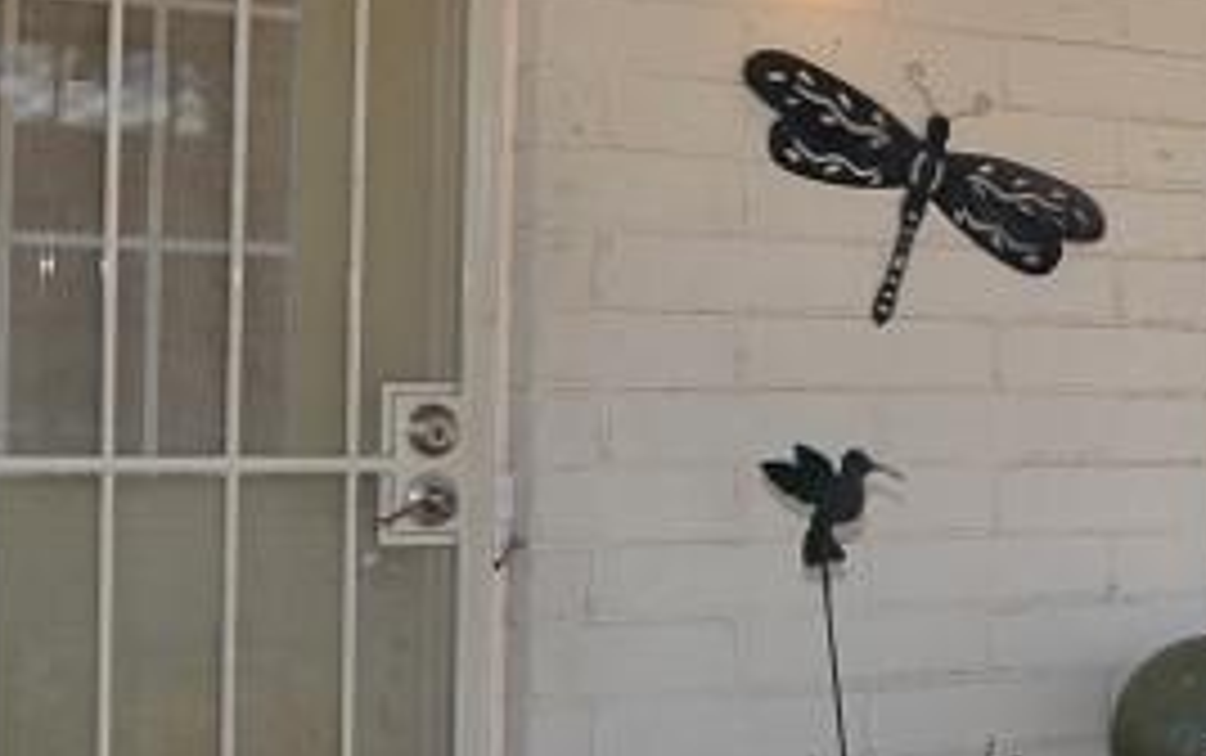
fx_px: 2303
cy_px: 353
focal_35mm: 70
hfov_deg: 28.8
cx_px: 950
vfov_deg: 18.6
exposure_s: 1/320
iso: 320
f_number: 7.1
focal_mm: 18
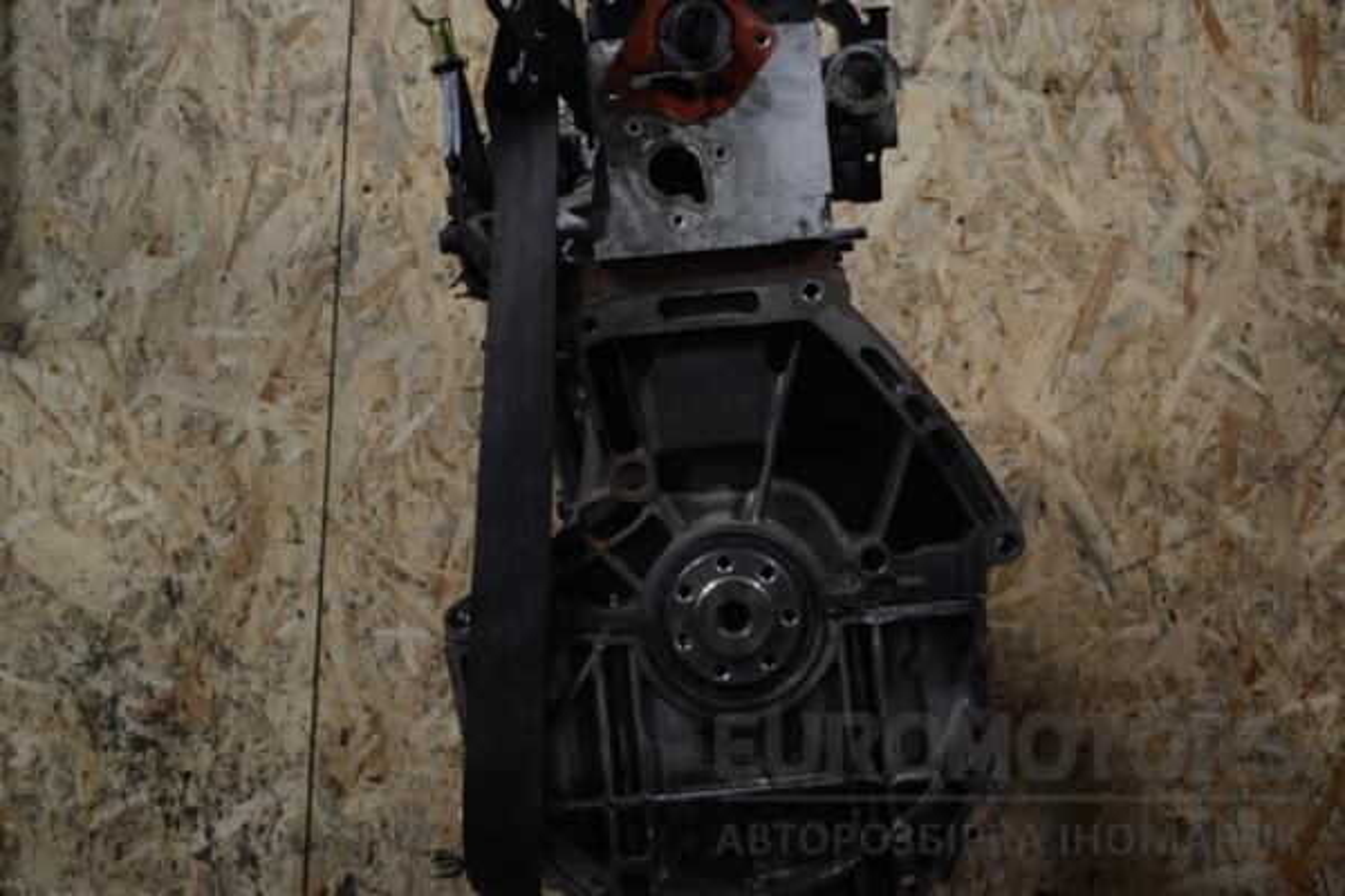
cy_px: 448
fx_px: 1793
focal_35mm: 48
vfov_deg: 28.1
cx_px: 672
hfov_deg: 41.1
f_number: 4.8
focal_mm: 32
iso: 360
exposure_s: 1/30
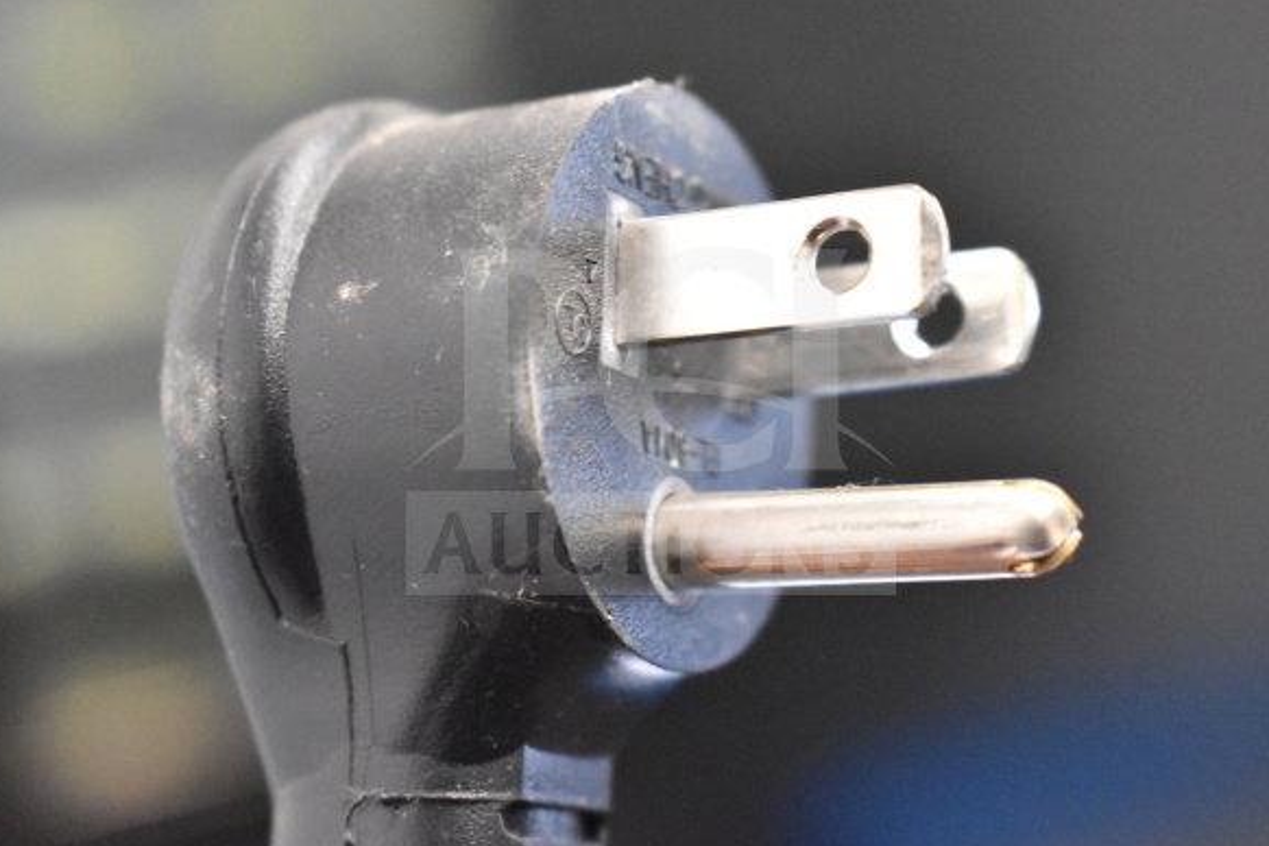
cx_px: 650
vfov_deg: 15.8
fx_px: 3050
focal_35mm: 87
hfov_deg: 23.5
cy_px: 422
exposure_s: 1/100
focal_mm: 55
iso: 10000
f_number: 5.6
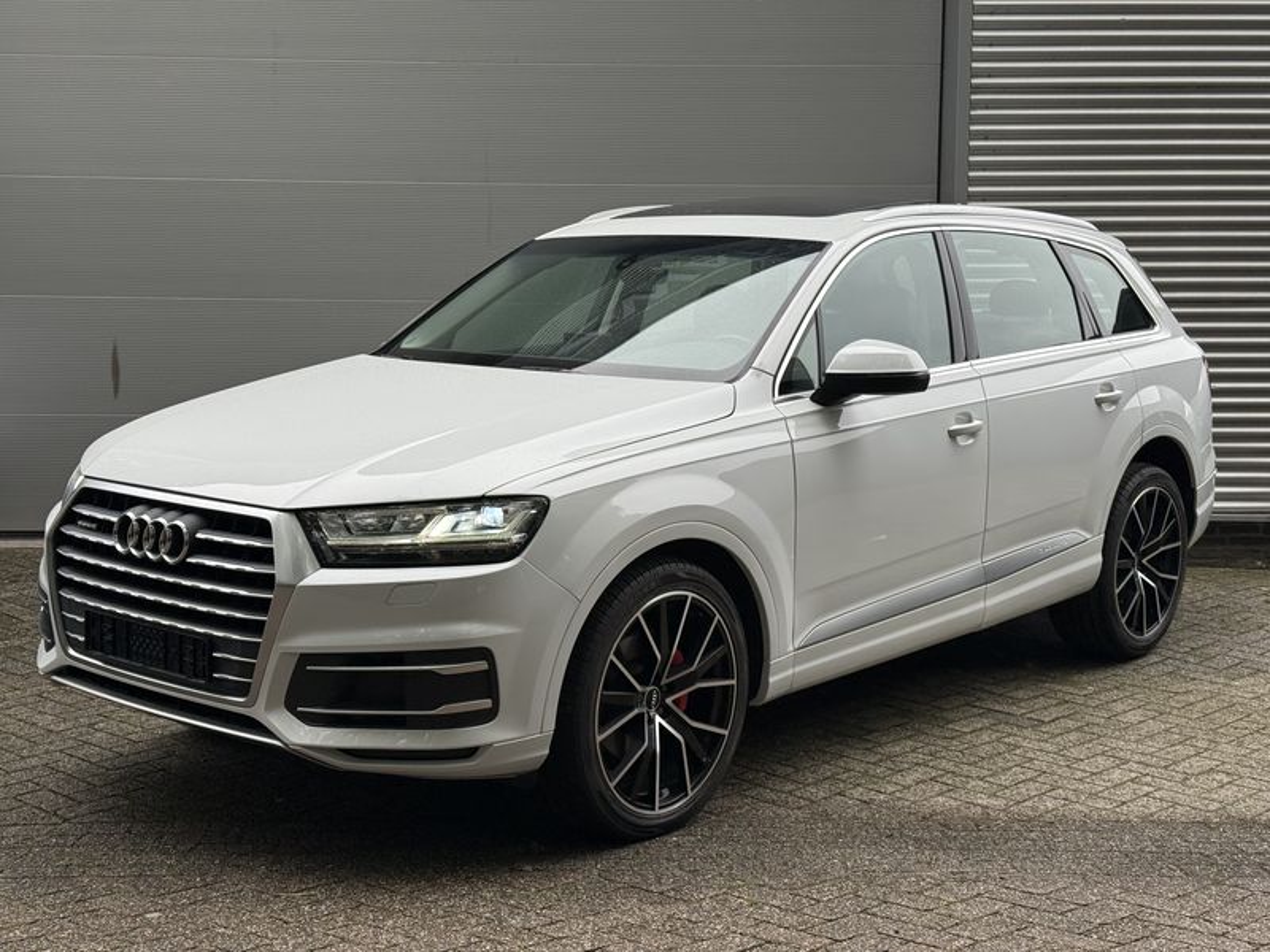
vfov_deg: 30.3
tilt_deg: -3.4
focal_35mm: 48
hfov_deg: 39.7
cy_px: 476
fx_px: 1761
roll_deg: -0.1
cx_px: 635
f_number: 1.78
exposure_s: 1/1027
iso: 100
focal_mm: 6.76
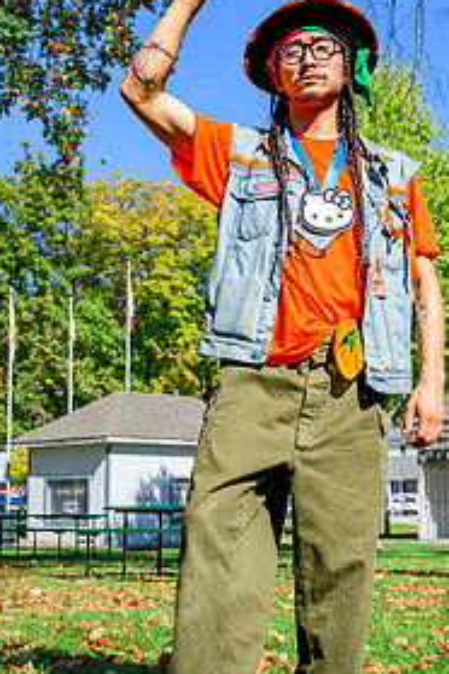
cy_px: 396
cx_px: 290
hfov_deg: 23.3
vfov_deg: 34.4
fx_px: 1085
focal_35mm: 58
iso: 160
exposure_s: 1/500
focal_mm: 24
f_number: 8
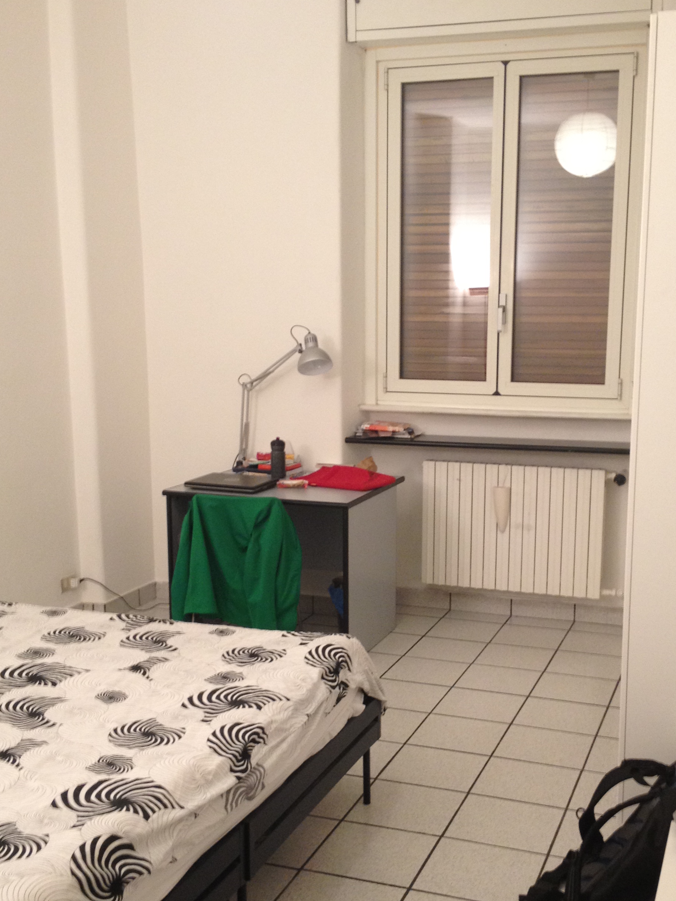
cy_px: 512
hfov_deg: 30.8
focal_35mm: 47
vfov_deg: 40.4
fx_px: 1224
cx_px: 381
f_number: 2.4
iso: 125
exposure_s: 1/20
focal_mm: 4.28
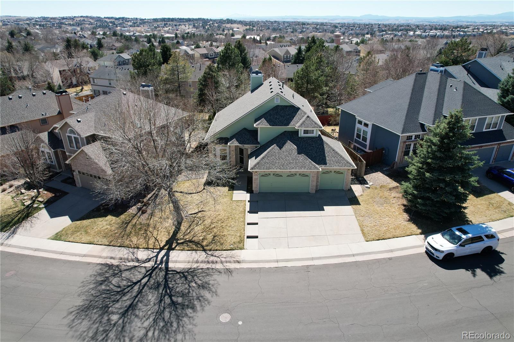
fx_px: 314
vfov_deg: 57.2
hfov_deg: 78.6
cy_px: 171
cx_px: 257
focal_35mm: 22
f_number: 2.8
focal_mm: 8.38
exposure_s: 1/2000
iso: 200
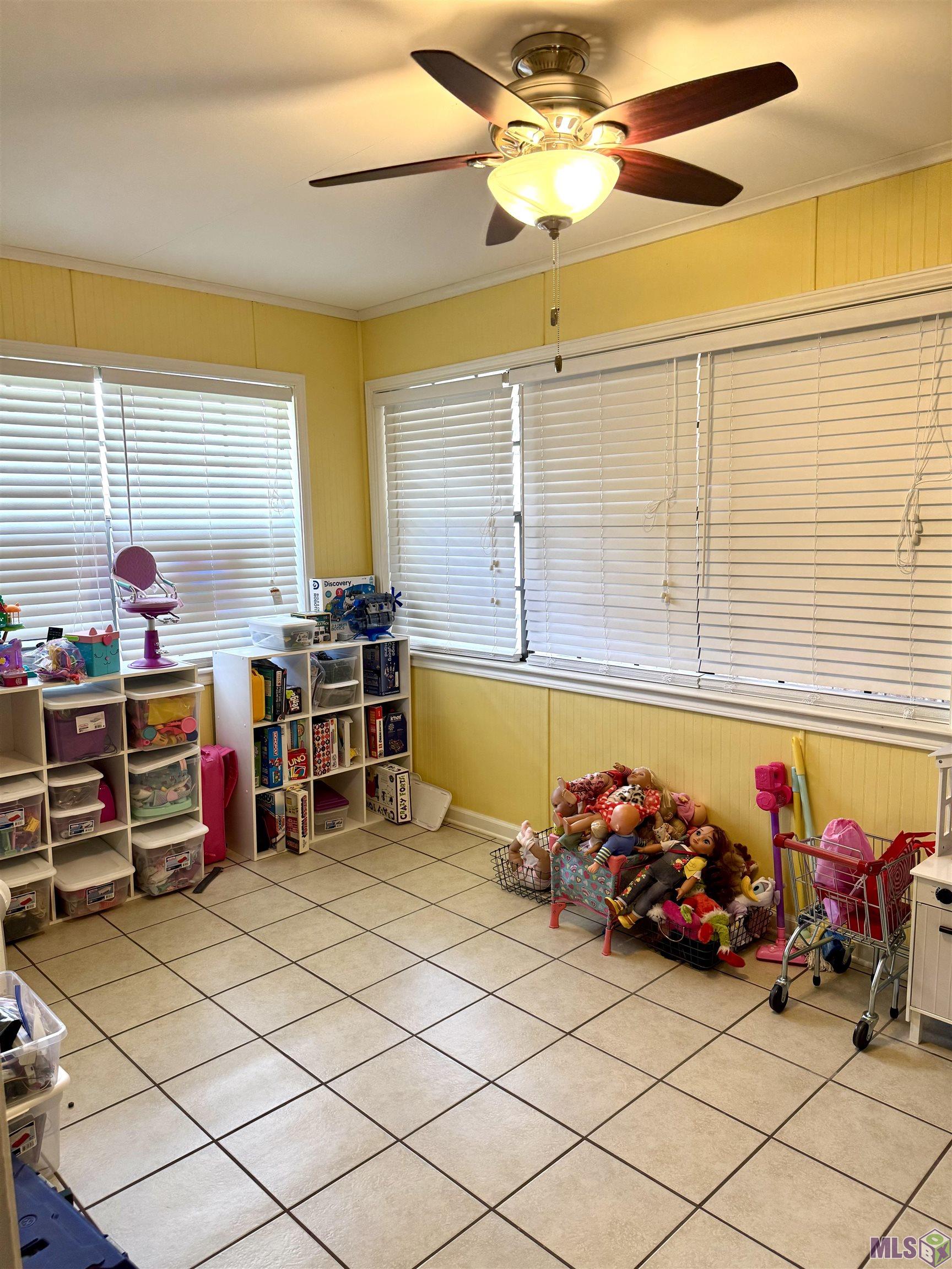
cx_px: 476
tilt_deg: -6.9
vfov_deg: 71.6
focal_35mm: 24
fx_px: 880
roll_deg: +1.3
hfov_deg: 56.8
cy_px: 634
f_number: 1.78
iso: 125
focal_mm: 6.76
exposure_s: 1/60
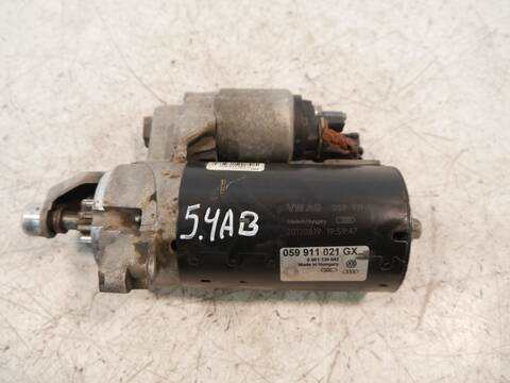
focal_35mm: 28
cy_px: 192
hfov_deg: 63.4
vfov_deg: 49.7
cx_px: 255
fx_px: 413
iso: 640
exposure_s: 1/60
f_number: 3.5
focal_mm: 14
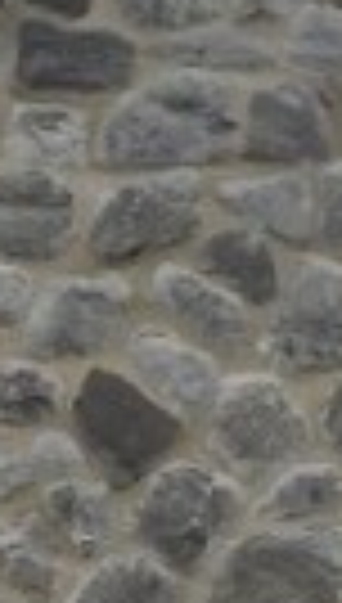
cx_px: -873
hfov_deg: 4.8
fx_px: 3765
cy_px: 1220
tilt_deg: +15.1
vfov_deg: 8.6
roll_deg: -0.7
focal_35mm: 235
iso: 32
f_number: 2.2
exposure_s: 1/682
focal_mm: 4.15
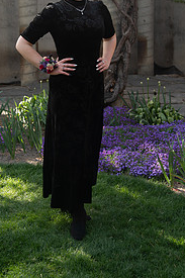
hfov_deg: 18.9
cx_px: 75
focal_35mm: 72
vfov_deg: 27.5
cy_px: 53
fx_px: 556
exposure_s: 1/125
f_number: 4
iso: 160
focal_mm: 44
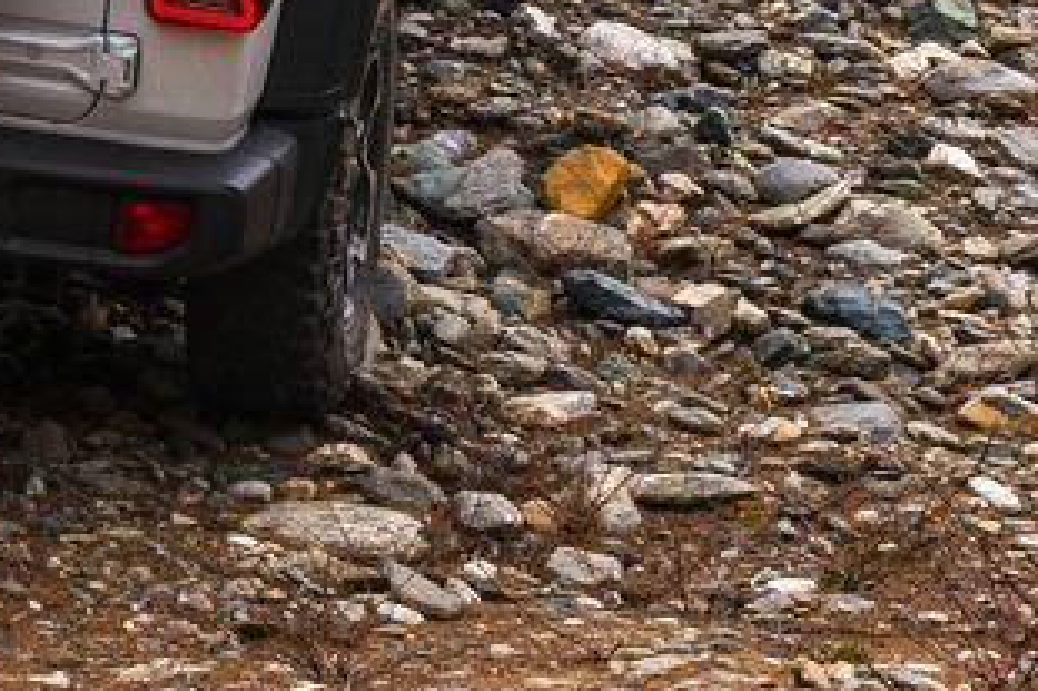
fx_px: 10374
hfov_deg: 5.7
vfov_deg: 3.8
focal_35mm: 360
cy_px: -933
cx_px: 110
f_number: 16
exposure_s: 1/160
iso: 400
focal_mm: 70
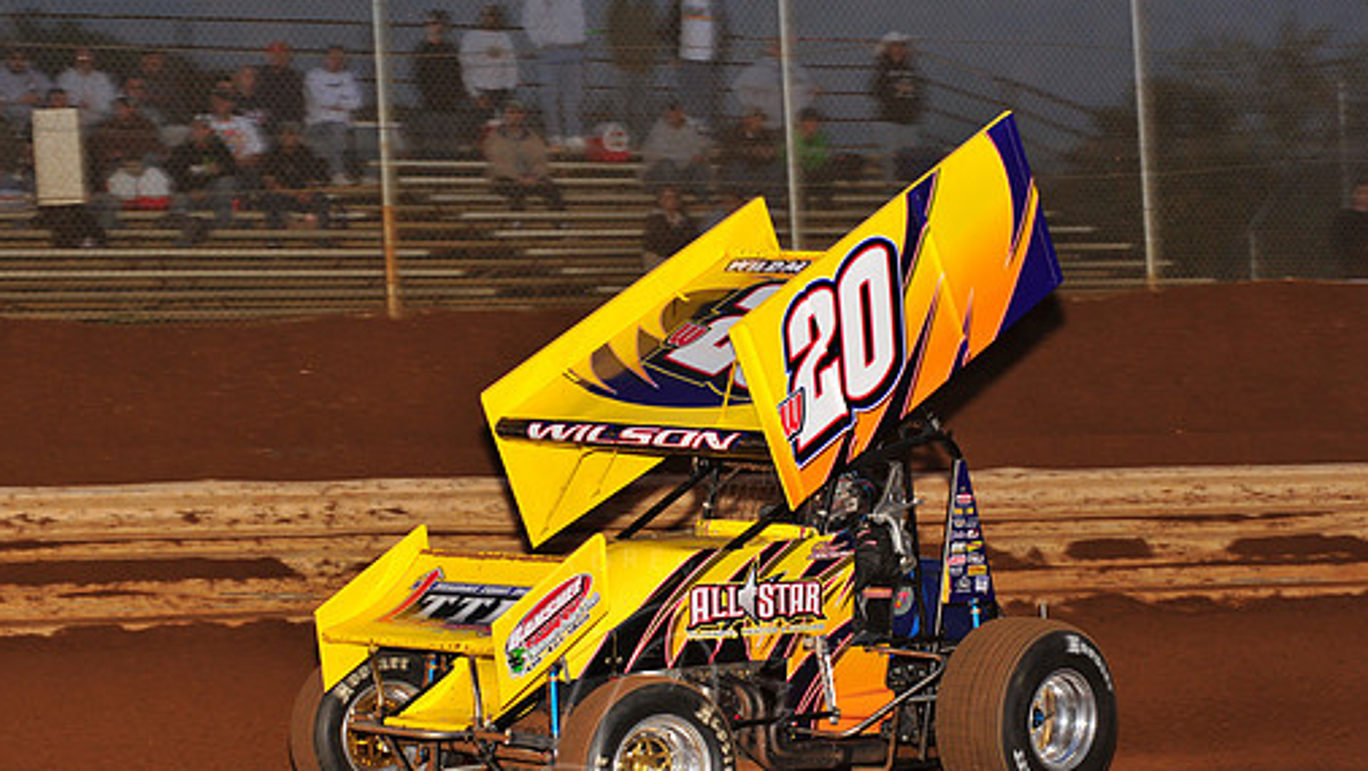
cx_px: 630
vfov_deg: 9.6
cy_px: 463
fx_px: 4572
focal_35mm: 126
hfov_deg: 17.0
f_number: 6.3
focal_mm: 105
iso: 800
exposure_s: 1/320
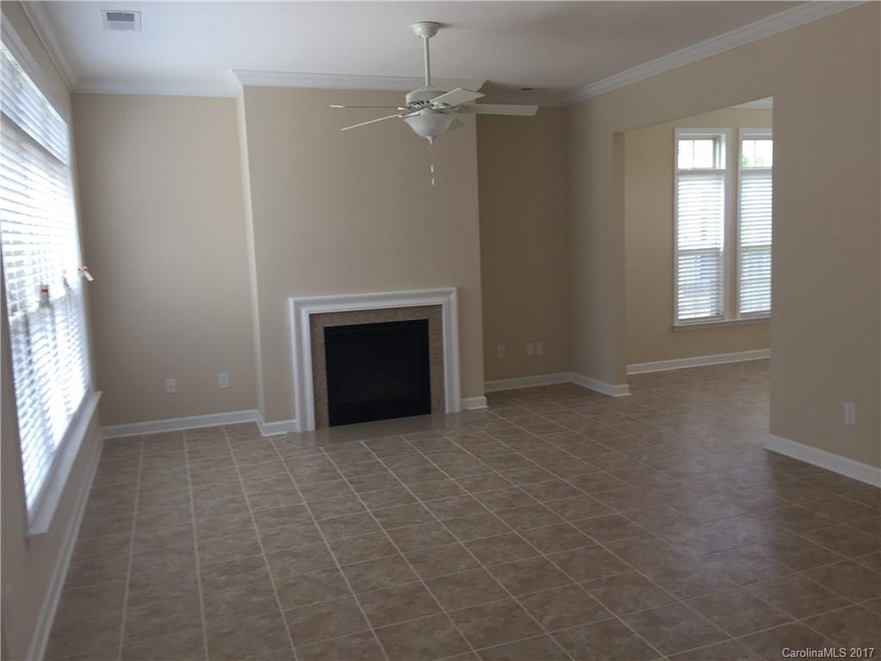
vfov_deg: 48.2
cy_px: 330
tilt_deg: -5.9
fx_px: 738
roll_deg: +2.0
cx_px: 440
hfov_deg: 61.7
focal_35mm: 29
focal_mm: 4.15
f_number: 2.2
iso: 32
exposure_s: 1/60
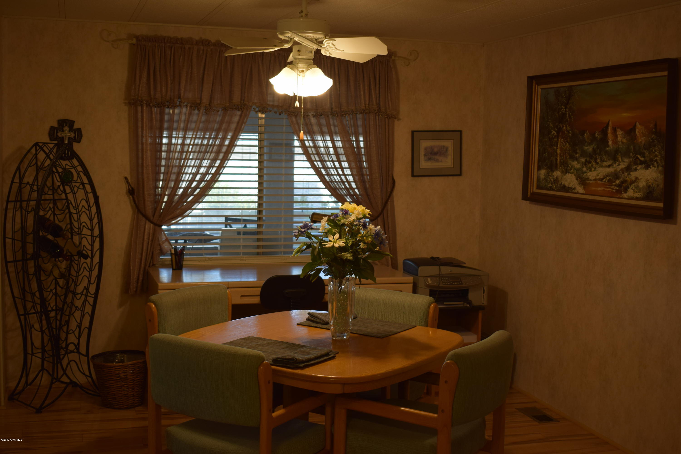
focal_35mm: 45
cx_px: 340
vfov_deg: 29.9
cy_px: 227
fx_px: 851
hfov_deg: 43.6
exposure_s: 1/60
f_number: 4.2
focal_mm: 30
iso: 360
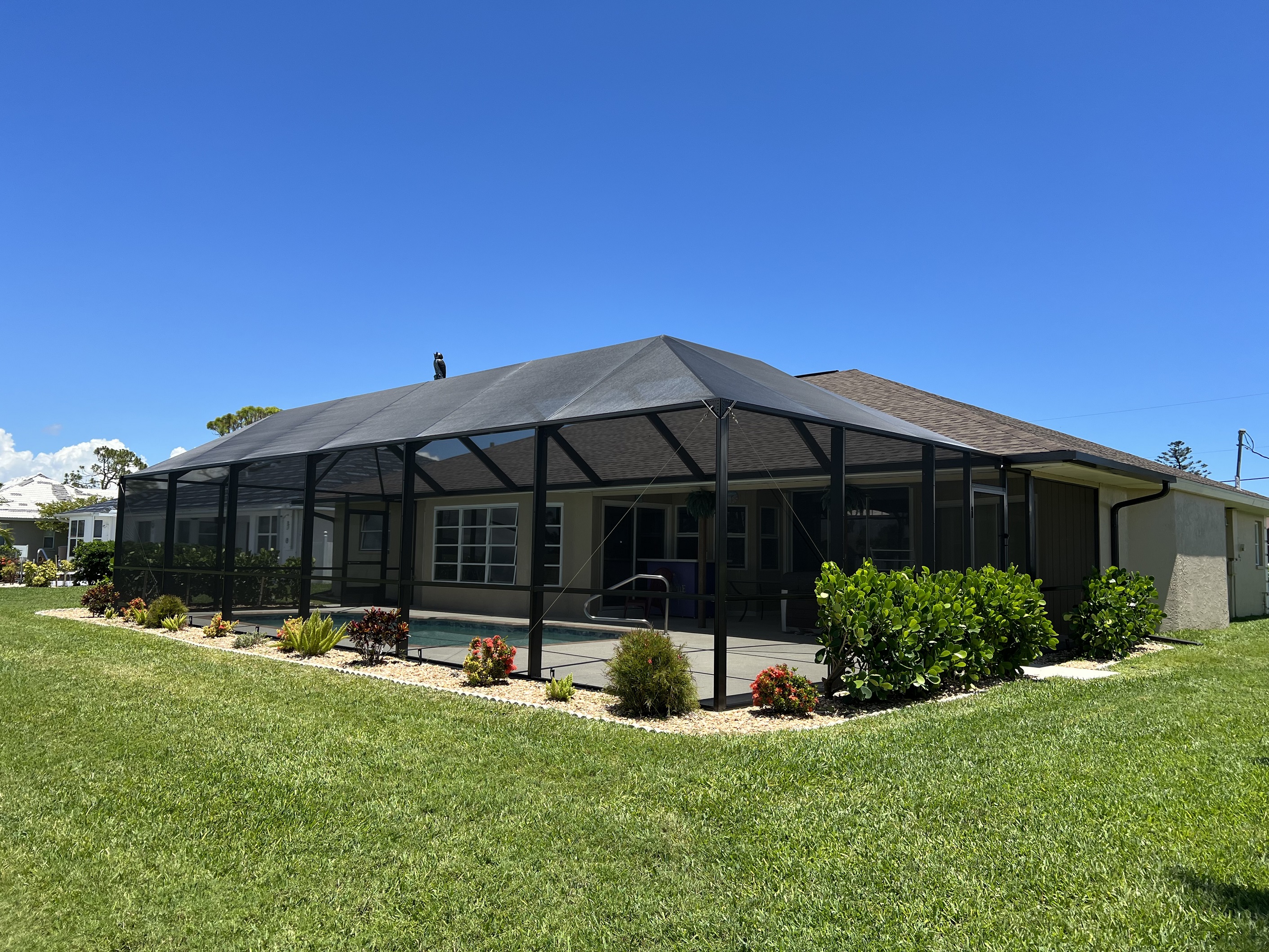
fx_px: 953
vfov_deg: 53.1
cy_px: 476
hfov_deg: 67.3
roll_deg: -0.7
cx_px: 634
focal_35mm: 26
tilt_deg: +4.9
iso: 50
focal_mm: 5.7
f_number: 1.5
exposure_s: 1/3571
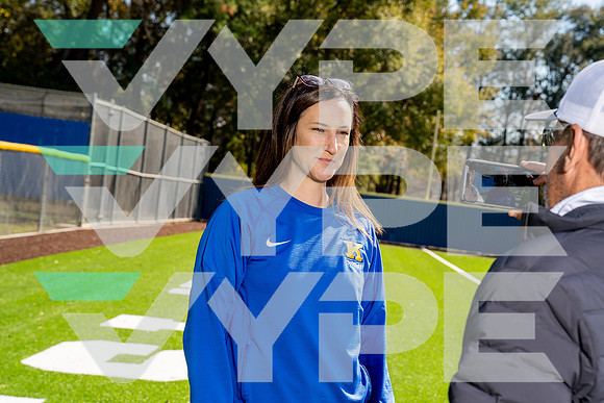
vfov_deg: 20.0
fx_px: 1141
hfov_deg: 29.6
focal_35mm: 68
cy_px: 202
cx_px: 302
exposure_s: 1/250
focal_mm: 68
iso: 100
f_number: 7.1
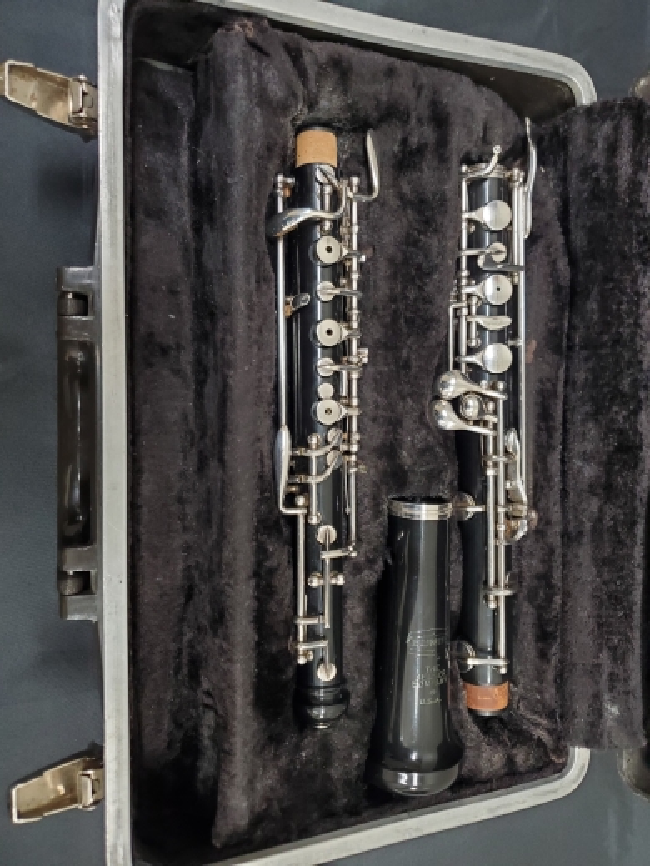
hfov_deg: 53.1
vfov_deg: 67.3
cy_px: 433
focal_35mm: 26
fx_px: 651
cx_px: 325
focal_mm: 4.3
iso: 320
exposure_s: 1/40
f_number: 1.5
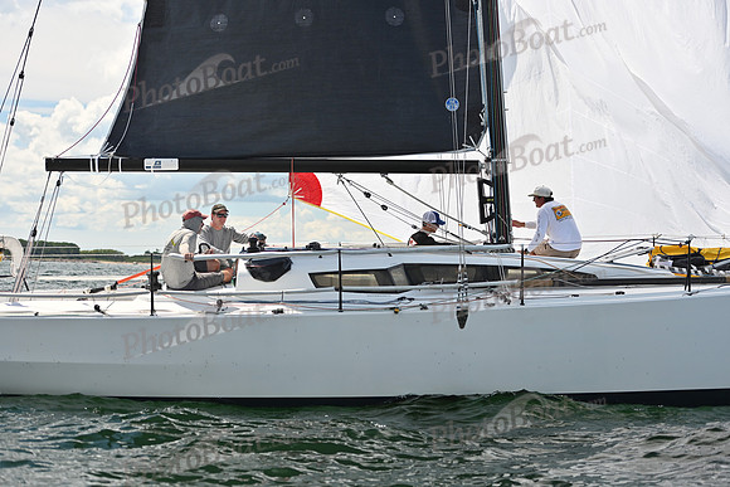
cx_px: 365
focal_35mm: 78
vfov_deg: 17.5
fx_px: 1582
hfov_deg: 26.0
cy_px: 244
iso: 250
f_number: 3.2
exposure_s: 1/2000
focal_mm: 78
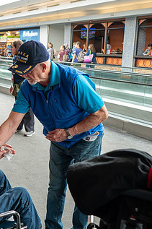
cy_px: 127
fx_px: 336
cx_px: 4
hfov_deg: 24.4
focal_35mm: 53
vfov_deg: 37.5
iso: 720
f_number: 4.5
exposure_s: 1/80
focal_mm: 29
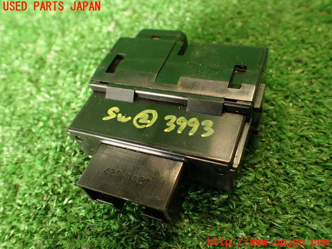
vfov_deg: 46.8
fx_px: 288
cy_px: 124
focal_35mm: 30
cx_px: 166
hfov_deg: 60.0
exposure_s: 1/30
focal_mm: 5.4
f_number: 2.3
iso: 200
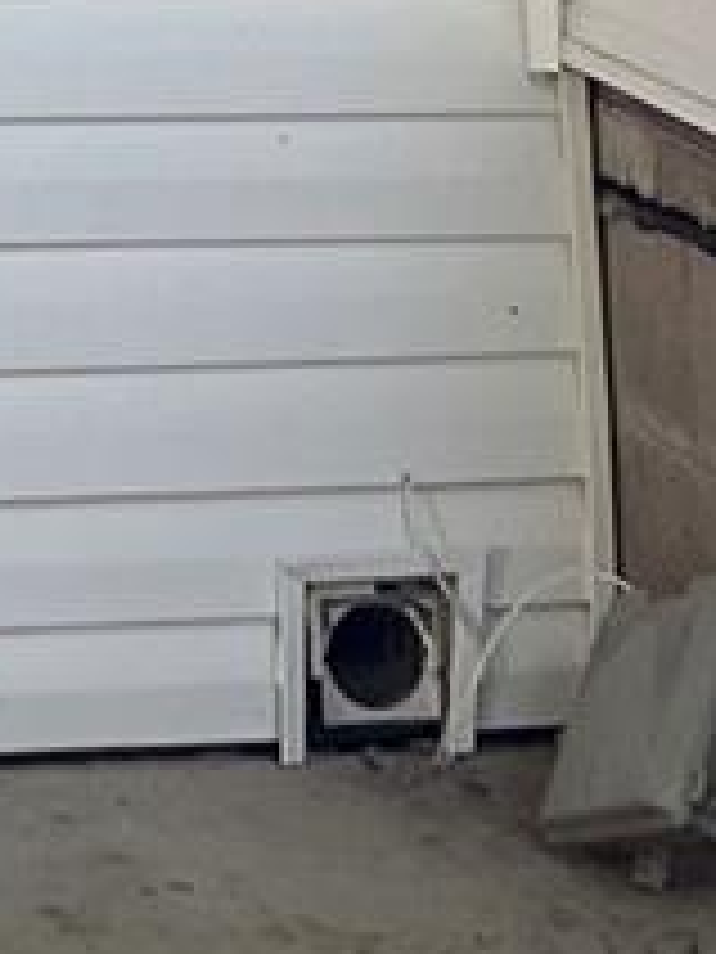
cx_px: -1067
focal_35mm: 188
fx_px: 5185
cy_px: -1534
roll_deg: +0.2
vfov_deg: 9.2
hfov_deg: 7.3
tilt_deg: +5.8
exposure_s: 1/121
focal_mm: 5.7
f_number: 1.5
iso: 40
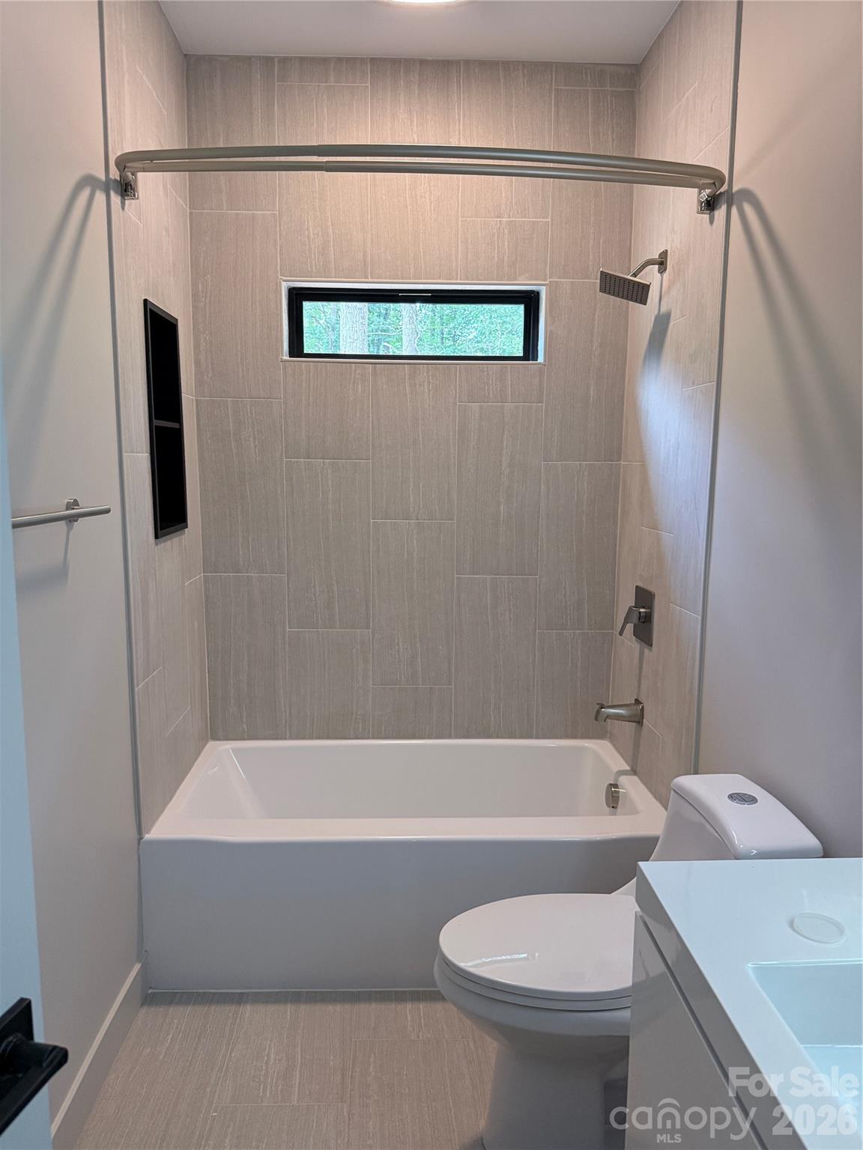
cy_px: 575
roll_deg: -0.7
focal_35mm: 24
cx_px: 432
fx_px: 798
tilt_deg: -6.7
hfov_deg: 56.8
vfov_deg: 71.6
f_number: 1.78
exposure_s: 1/120
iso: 320
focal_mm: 6.76
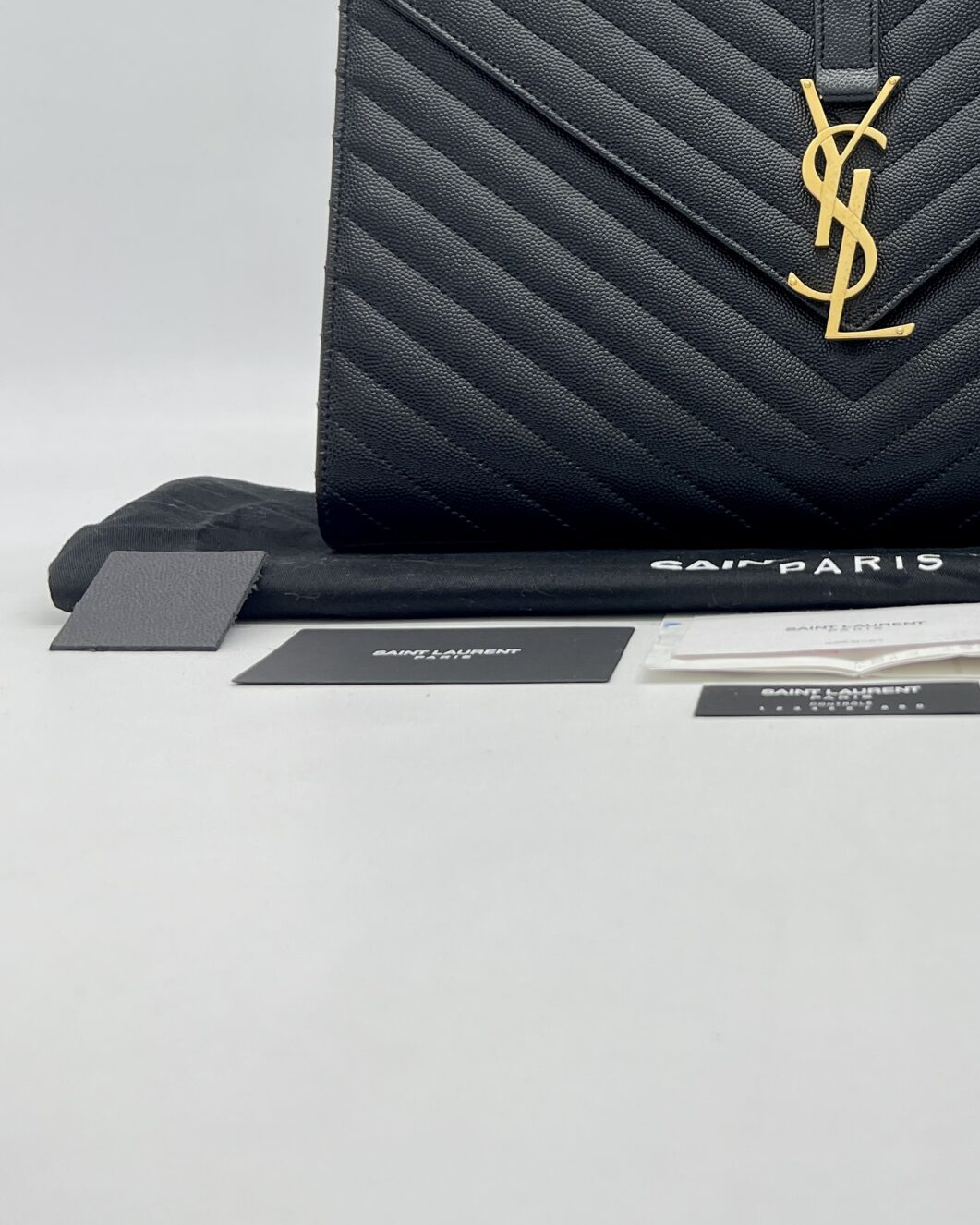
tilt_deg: -1.4
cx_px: 850
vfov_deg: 37.0
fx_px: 1776
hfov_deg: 29.8
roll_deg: +0.1
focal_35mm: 49
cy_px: 287
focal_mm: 5.7
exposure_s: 1/156
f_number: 1.5
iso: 40
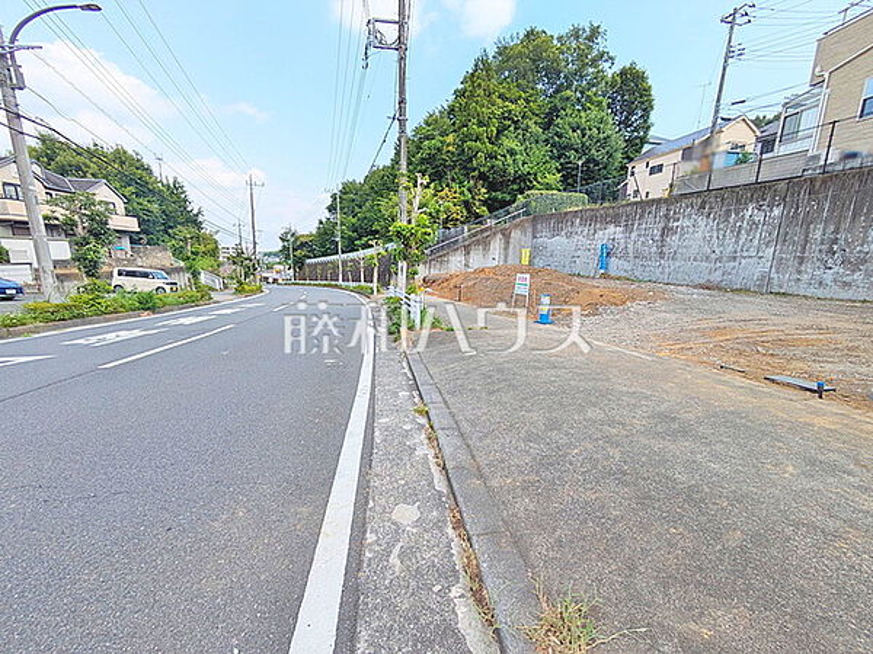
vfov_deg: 85.7
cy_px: 327
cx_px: 436
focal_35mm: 14
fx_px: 353
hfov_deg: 102.1
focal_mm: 1.83
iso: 47
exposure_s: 1/1119
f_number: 2.2
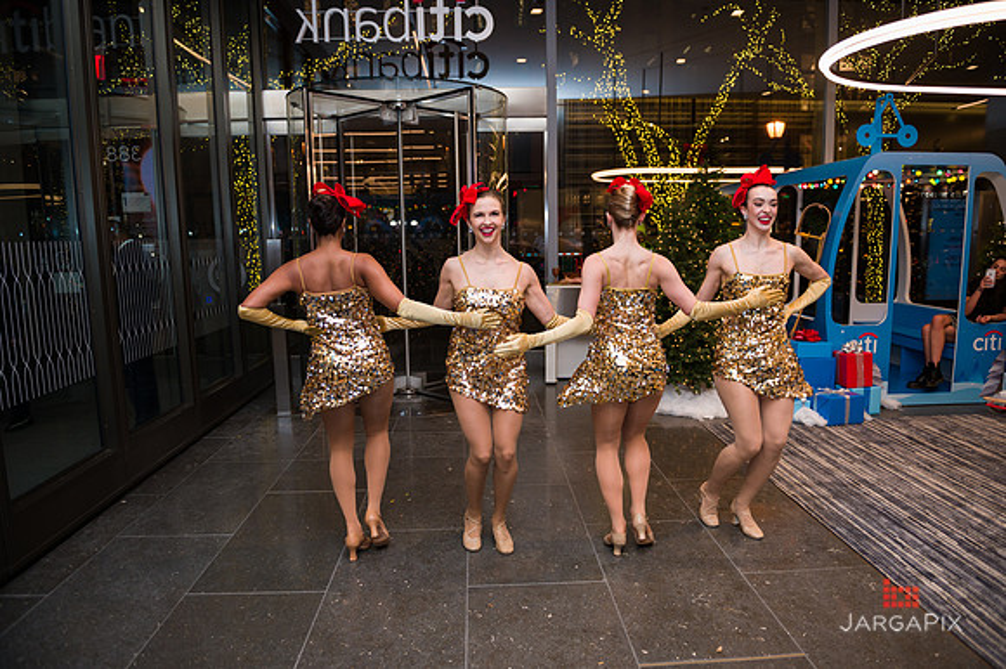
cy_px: 334
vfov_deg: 53.1
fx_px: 670
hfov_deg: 73.8
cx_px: 503
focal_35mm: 24
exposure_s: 1/200
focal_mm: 24
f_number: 3.2
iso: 400
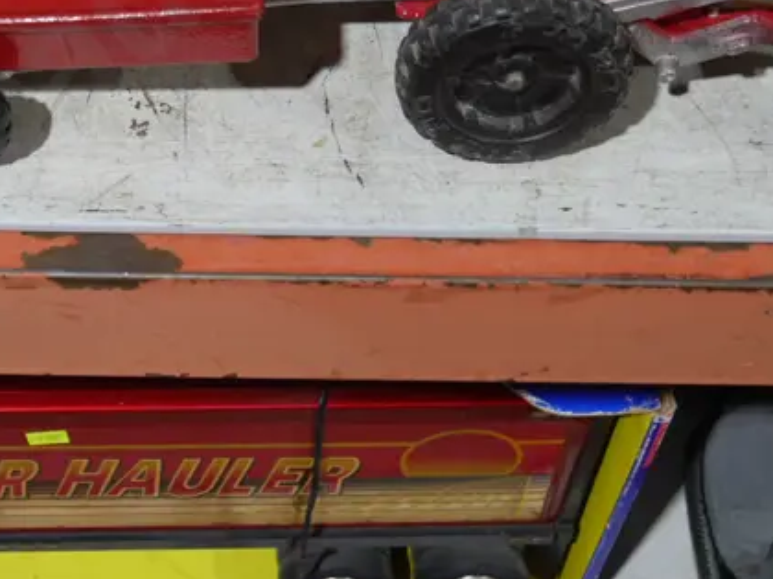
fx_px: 1742
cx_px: 160
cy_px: 0
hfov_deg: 24.6
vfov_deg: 18.4
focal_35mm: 78
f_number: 3.6
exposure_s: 1/60
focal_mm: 16
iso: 320
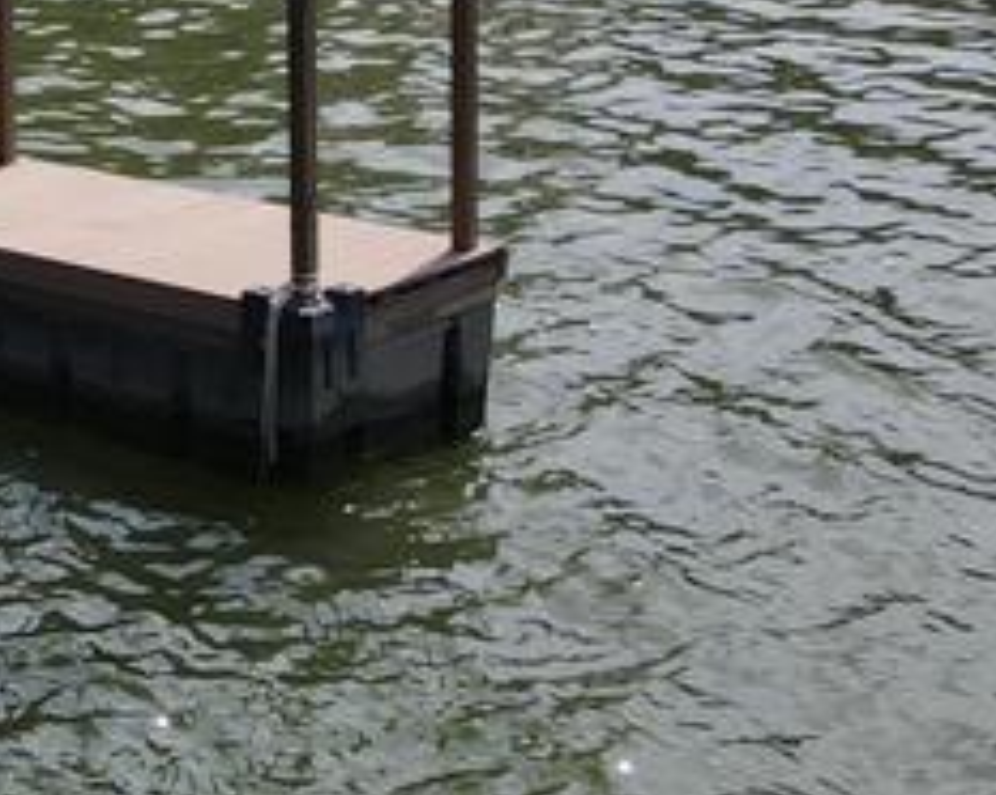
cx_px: -573
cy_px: -128
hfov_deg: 16.7
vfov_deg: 14.5
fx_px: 3034
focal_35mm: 103
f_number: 2.8
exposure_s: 1/1000
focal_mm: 4.5
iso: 100
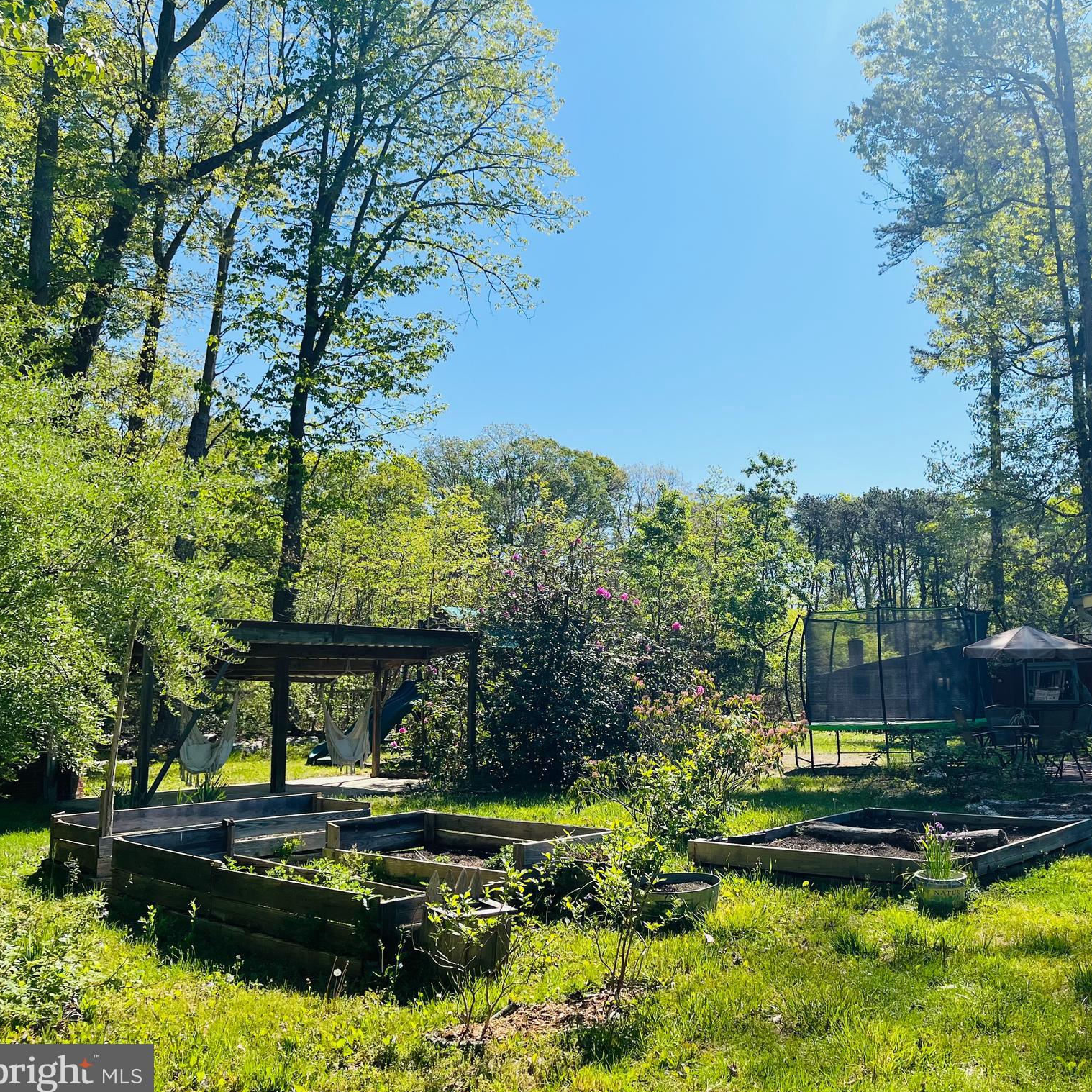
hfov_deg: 51.7
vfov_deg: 52.5
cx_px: 711
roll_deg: +1.3
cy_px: 550
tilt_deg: +6.9
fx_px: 1106
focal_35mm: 31
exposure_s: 1/4310
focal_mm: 5.1
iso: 50
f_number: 1.6
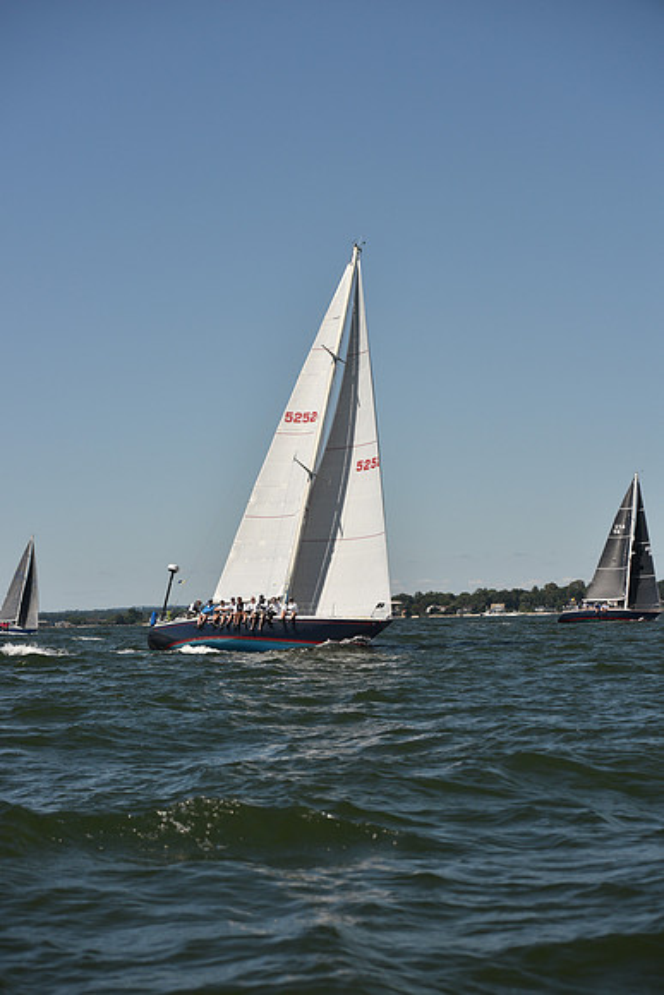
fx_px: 2157
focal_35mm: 78
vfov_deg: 26.0
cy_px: 498
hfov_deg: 17.5
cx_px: 332
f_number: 5
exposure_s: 1/1250
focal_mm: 78
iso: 250
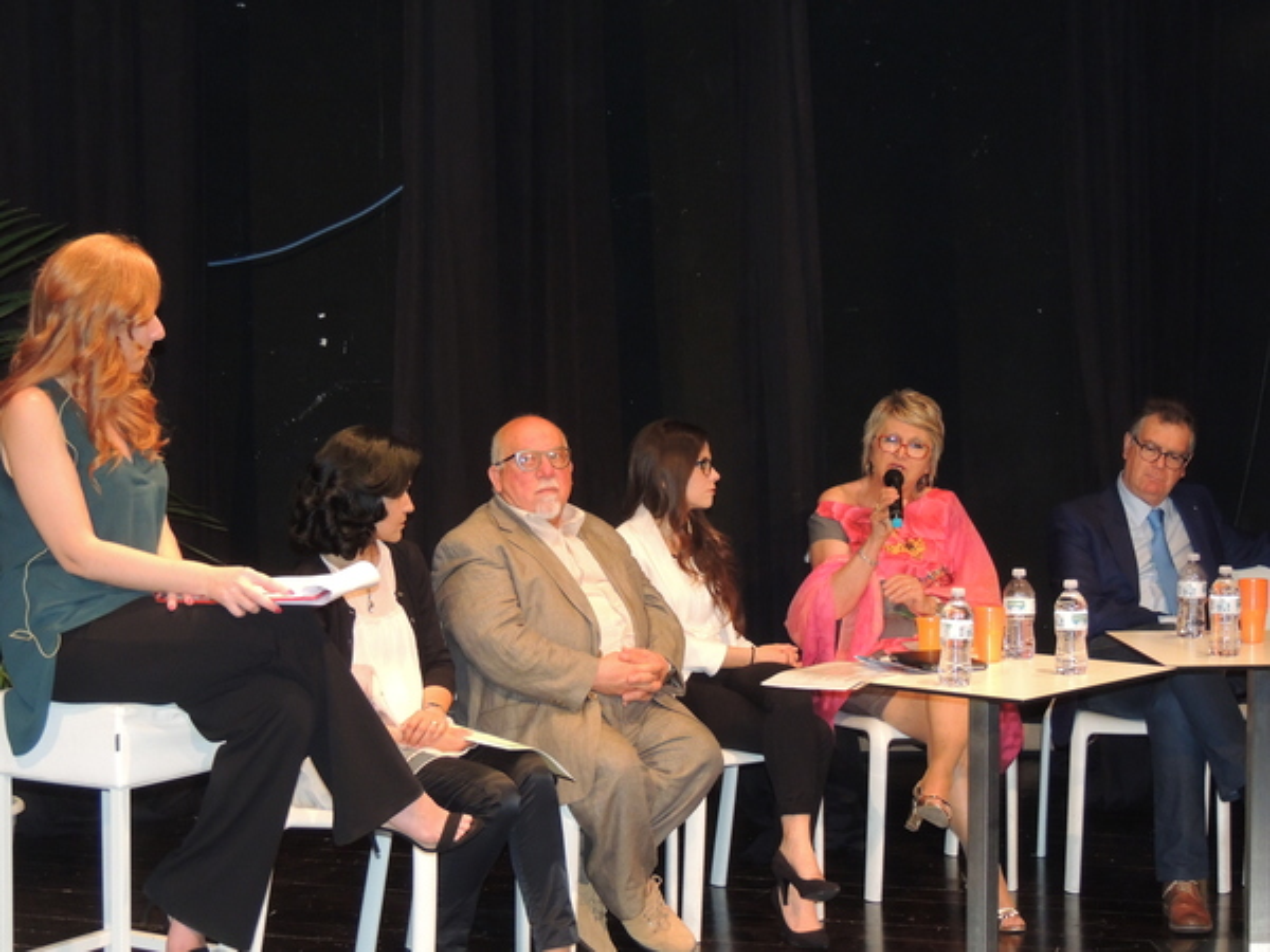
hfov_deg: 27.8
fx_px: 2568
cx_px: 635
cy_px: 476
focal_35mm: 70
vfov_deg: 21.0
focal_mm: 12.4
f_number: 3.9
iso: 560
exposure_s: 1/50
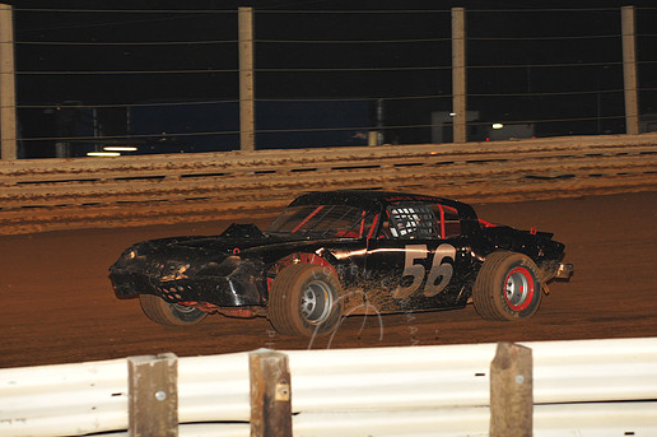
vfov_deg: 8.4
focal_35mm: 163
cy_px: 224
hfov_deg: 12.6
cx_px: 341
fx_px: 2972
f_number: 6.3
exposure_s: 1/320
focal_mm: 145
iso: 1250
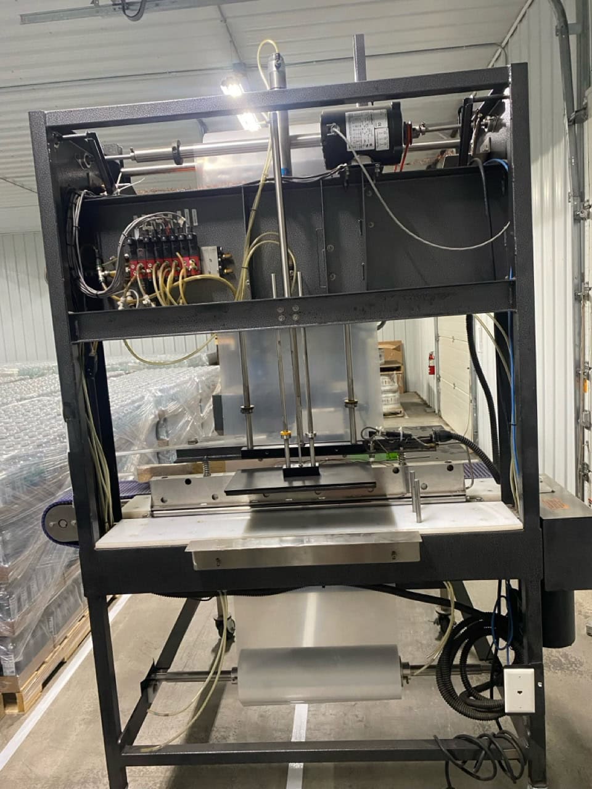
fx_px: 593
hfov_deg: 53.1
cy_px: 394
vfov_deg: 67.3
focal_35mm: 26
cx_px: 296
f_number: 1.8
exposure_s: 1/40
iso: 400
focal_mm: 4.2
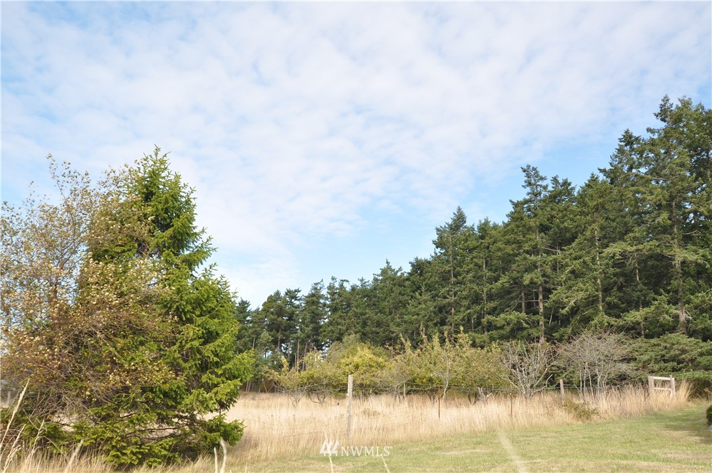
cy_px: 236
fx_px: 711
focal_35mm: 36
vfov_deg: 36.8
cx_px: 356
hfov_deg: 53.2
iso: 200
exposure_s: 1/160
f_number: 6.3
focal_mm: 24
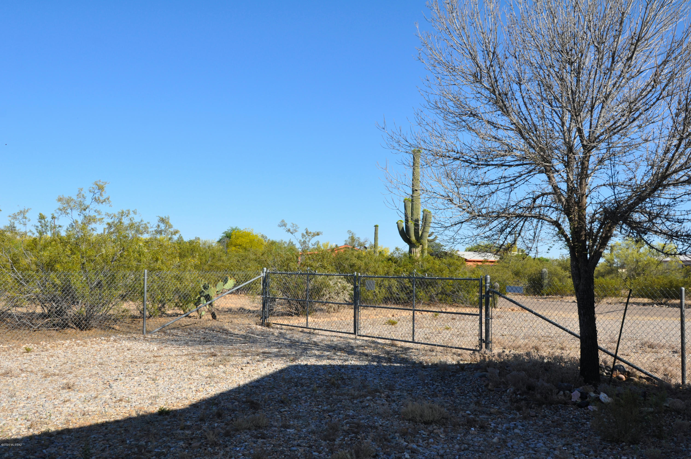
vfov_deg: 39.9
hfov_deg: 57.3
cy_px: 230
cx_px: 346
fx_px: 633
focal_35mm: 33
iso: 200
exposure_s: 1/320
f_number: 9
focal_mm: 22
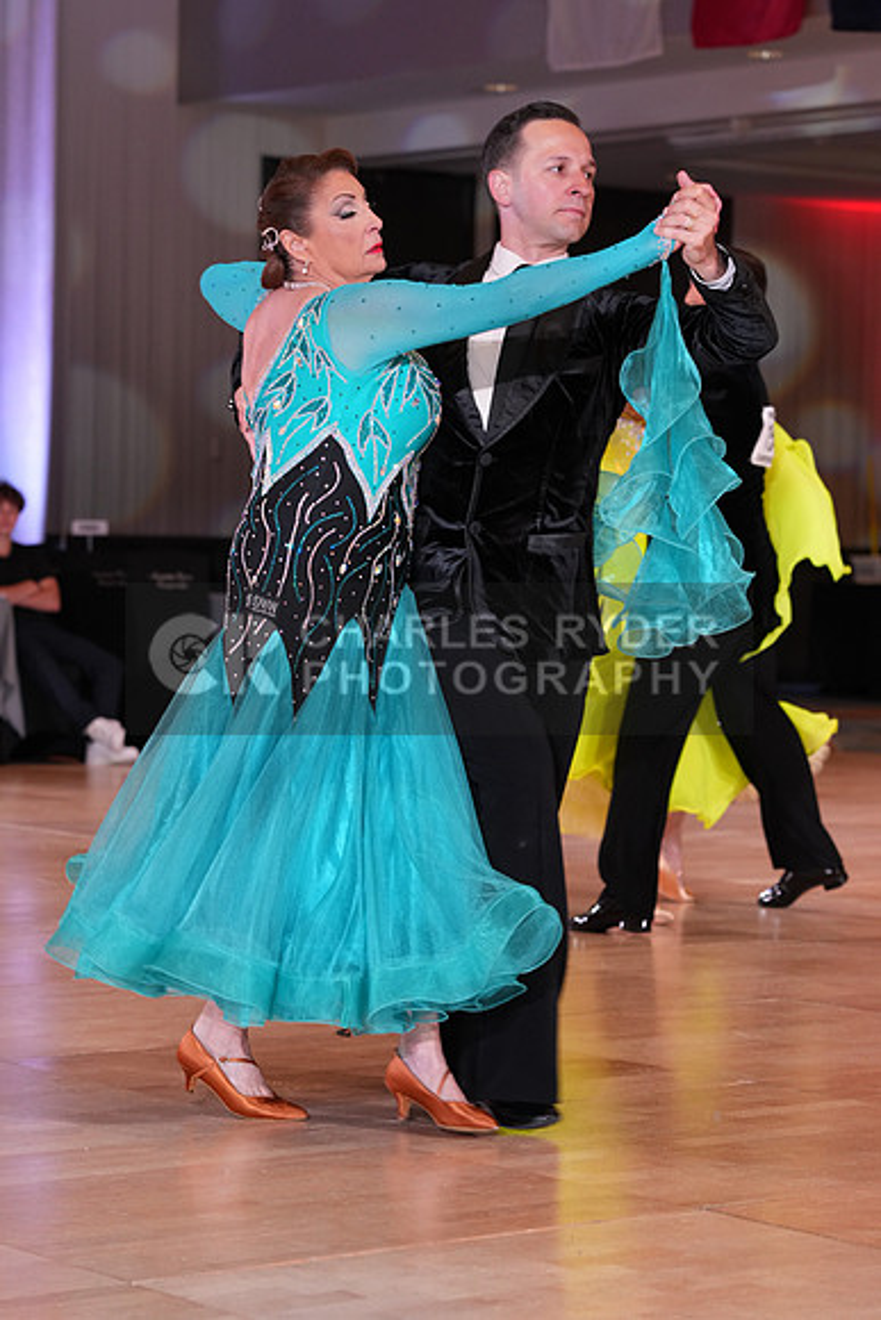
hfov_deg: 13.2
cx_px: 440
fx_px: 3815
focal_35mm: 104
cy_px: 660
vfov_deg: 19.6
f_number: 5
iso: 2000
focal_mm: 104
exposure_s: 1/200
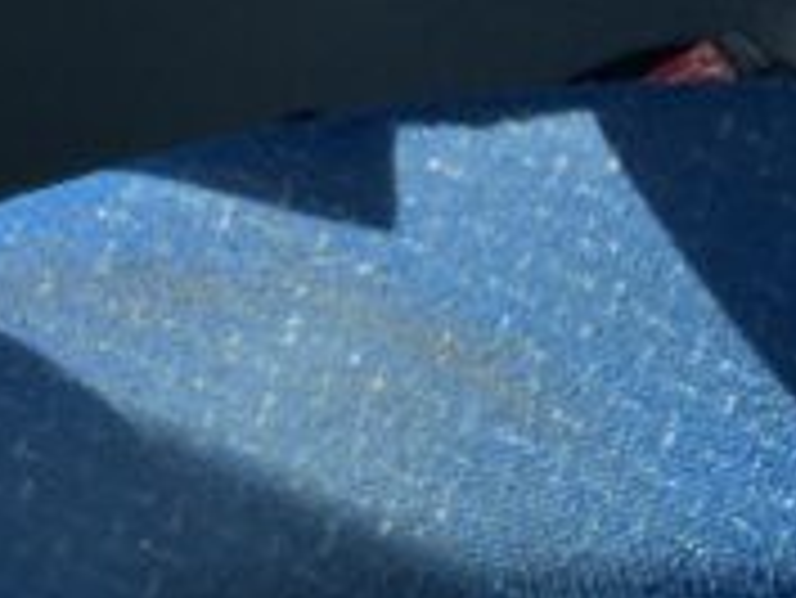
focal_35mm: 168
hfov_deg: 10.7
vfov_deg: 8.2
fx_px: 3866
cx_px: -836
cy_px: -832
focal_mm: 3
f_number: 1.8
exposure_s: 1/781
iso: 16
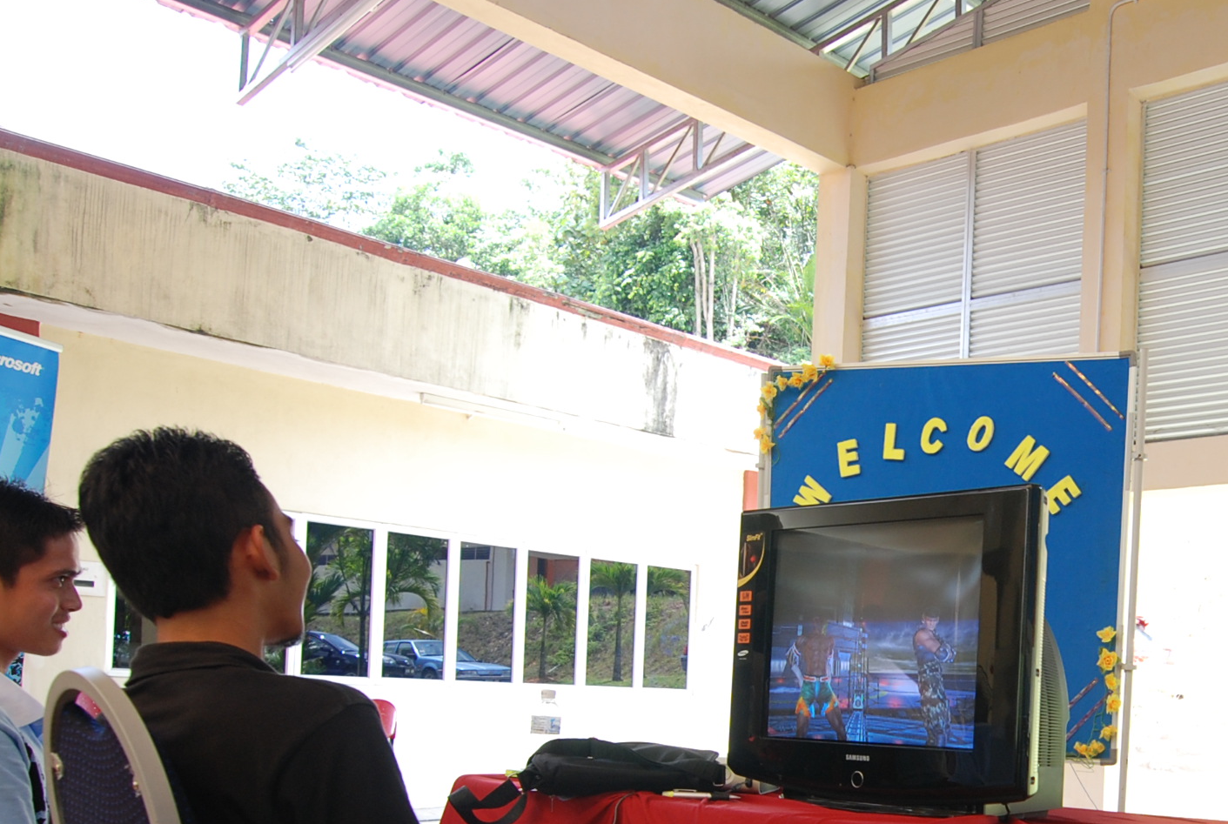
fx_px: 1368
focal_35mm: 40
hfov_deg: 45.6
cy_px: 682
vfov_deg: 32.4
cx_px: 1003
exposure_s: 1/100
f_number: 4
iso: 200
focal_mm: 13
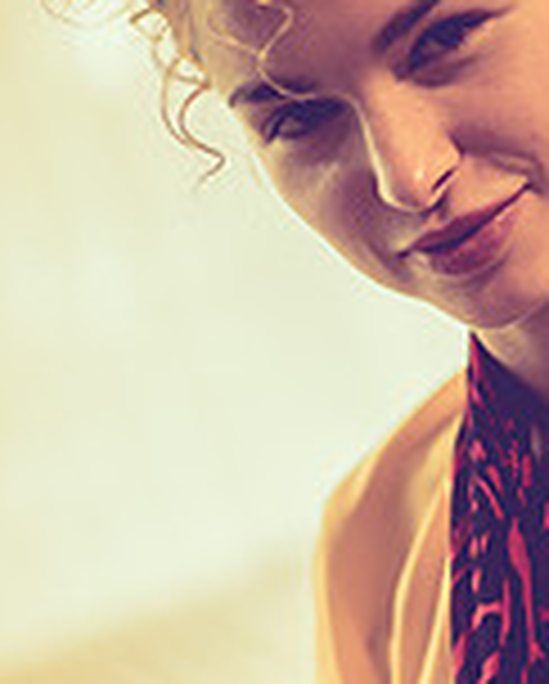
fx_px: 4784
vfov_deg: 8.1
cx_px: 558
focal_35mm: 236
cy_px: 630
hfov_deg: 6.5
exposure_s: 1/200
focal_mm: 85
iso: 640
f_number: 1.8
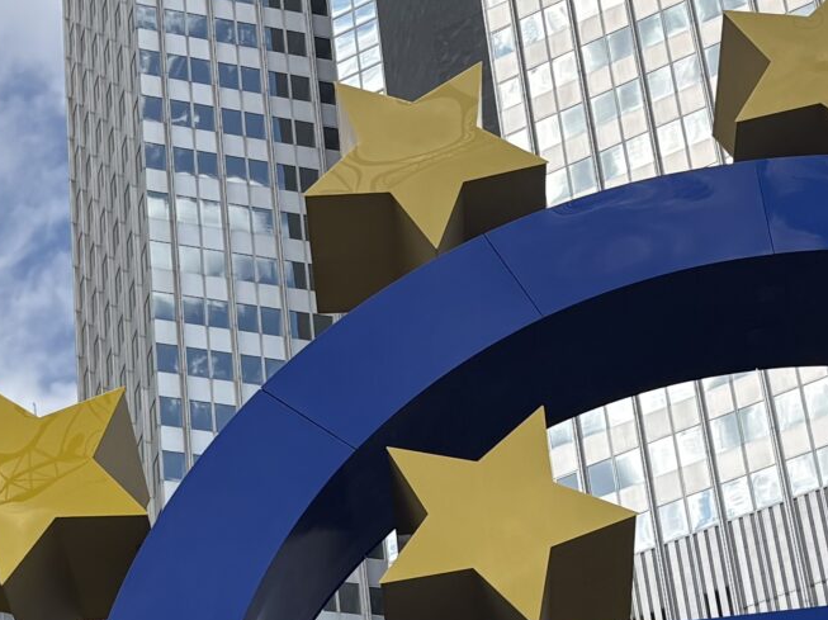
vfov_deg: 13.9
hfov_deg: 19.2
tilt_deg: +28.3
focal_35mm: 102
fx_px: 2438
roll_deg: +5.6
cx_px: 328
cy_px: 822
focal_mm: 5.96
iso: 50
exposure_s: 1/4608
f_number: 1.6
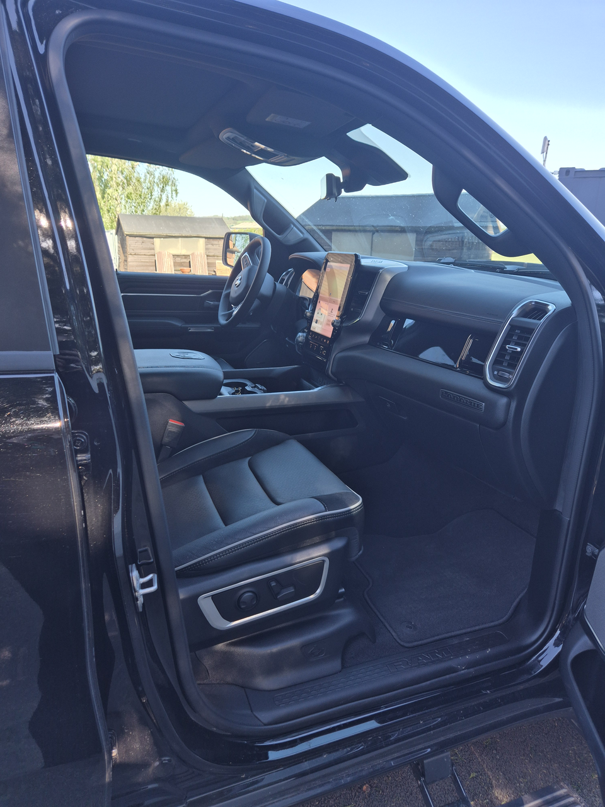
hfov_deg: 58.9
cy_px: 404
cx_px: 302
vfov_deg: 73.9
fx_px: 536
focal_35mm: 23
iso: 40
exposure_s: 1/180
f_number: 1.8
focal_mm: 5.4
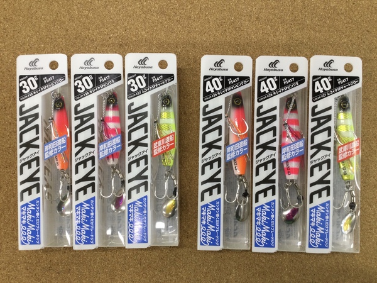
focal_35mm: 31
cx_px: 188
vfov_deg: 45.4
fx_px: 338
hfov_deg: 58.4
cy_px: 142
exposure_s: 1/40
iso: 25
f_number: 2.4
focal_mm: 3.3
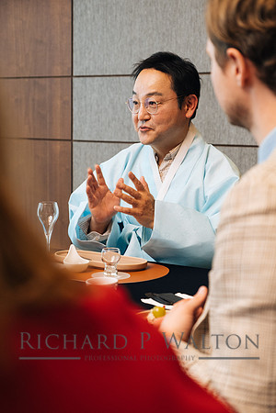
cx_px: 138
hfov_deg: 21.2
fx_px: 736
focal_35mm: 64
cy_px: 206
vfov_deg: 31.4
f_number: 3.2
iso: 1600
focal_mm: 42.7
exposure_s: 1/125
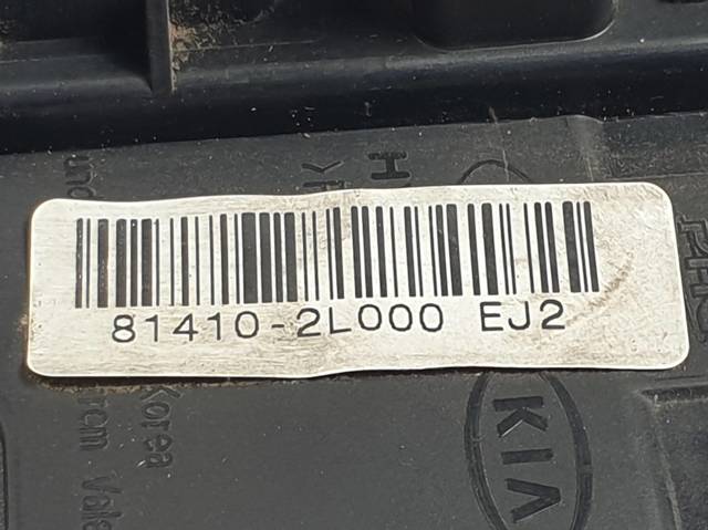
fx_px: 531
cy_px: 265
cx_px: 354
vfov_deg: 53.0
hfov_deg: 67.3
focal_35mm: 26
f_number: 2.4
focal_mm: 4.3
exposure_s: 1/100
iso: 50
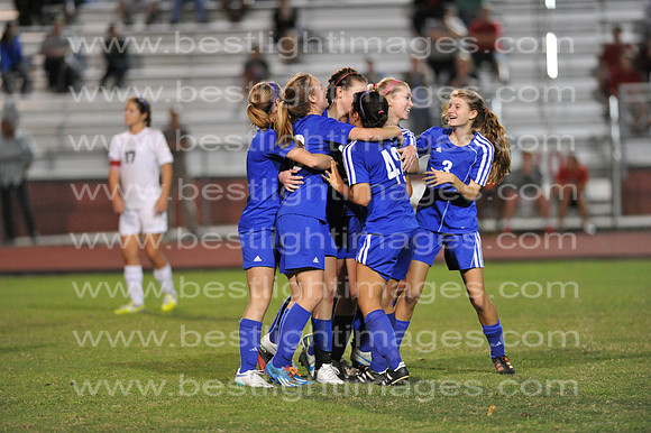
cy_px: 216
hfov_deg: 6.9
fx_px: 5422
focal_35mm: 300
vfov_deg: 4.6
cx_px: 326
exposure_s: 1/400
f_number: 3.2
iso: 5000
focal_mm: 300
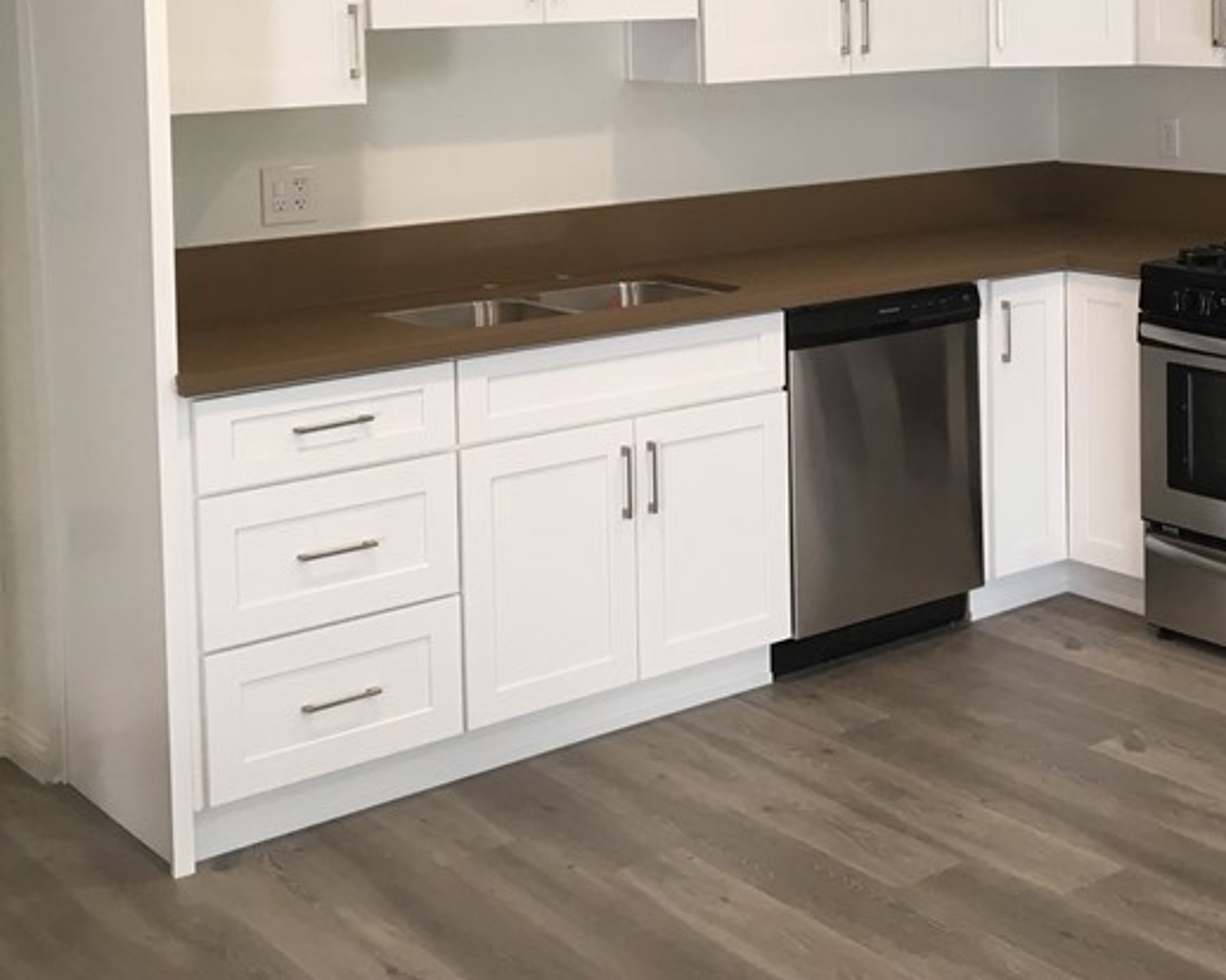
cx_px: 852
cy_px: 156
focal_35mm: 56
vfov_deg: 26.5
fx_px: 2031
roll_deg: +0.4
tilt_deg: -3.9
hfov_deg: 33.2
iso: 50
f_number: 2.2
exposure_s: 1/30
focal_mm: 4.15
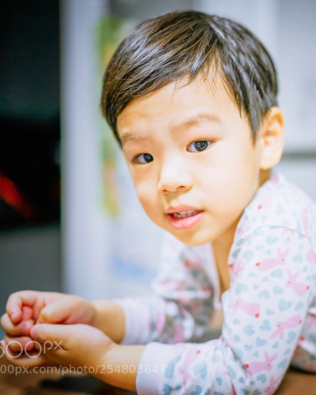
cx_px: 270
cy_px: 198
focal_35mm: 50
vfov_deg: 37.3
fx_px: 584
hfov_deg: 29.3
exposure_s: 1/250
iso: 500
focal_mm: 35
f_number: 1.4
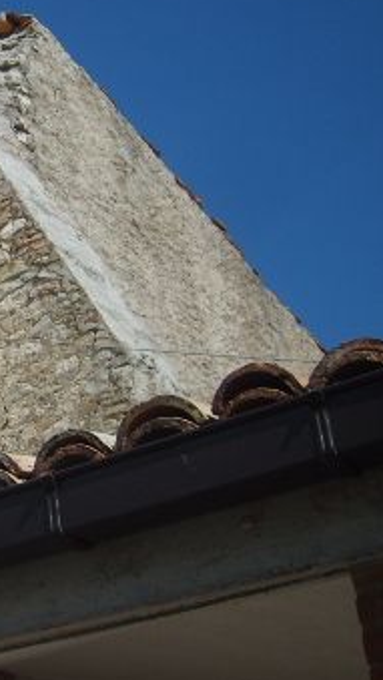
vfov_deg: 29.2
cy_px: 259
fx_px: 1298
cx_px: -205
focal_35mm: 72
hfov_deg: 15.4
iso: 50
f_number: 7.1
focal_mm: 5.8
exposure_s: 1/350
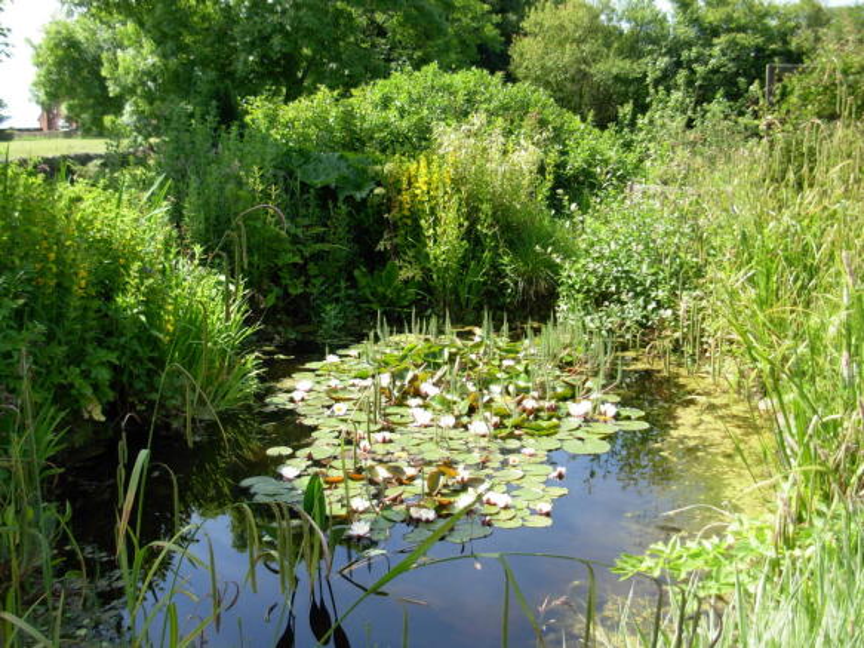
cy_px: 324
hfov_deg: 49.0
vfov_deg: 37.7
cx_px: 432
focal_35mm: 38
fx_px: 948
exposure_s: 1/322
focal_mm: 6.3
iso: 79
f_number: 2.9
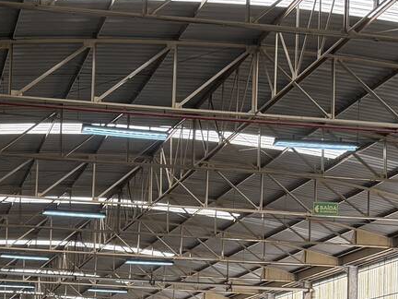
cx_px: 39
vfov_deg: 17.5
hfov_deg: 23.7
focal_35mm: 80
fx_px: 920
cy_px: 367
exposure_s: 1/226
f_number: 1.78
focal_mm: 6.76
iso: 200
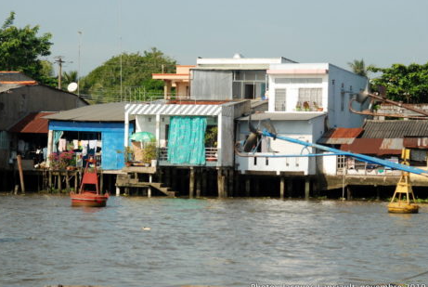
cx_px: 205
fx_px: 1357
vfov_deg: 12.1
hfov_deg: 17.9
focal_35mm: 114
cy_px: 145
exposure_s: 1/1000
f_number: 8
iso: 500
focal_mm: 70
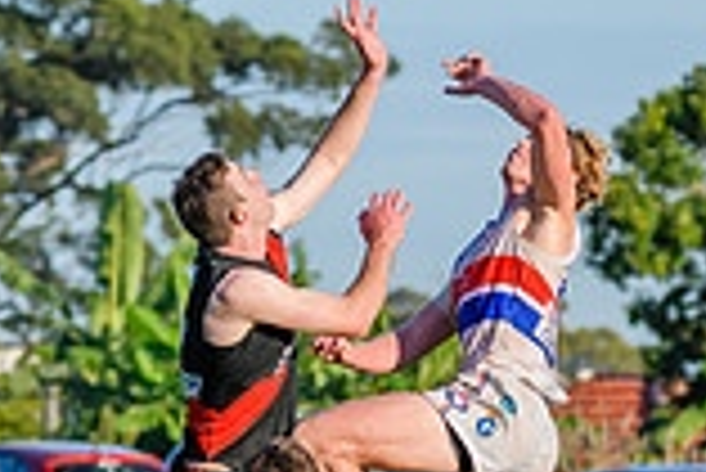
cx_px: 310
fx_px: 16351
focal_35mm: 833
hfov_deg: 2.5
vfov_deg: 1.7
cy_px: 373
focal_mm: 200
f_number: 8
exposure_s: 1/2000
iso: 800
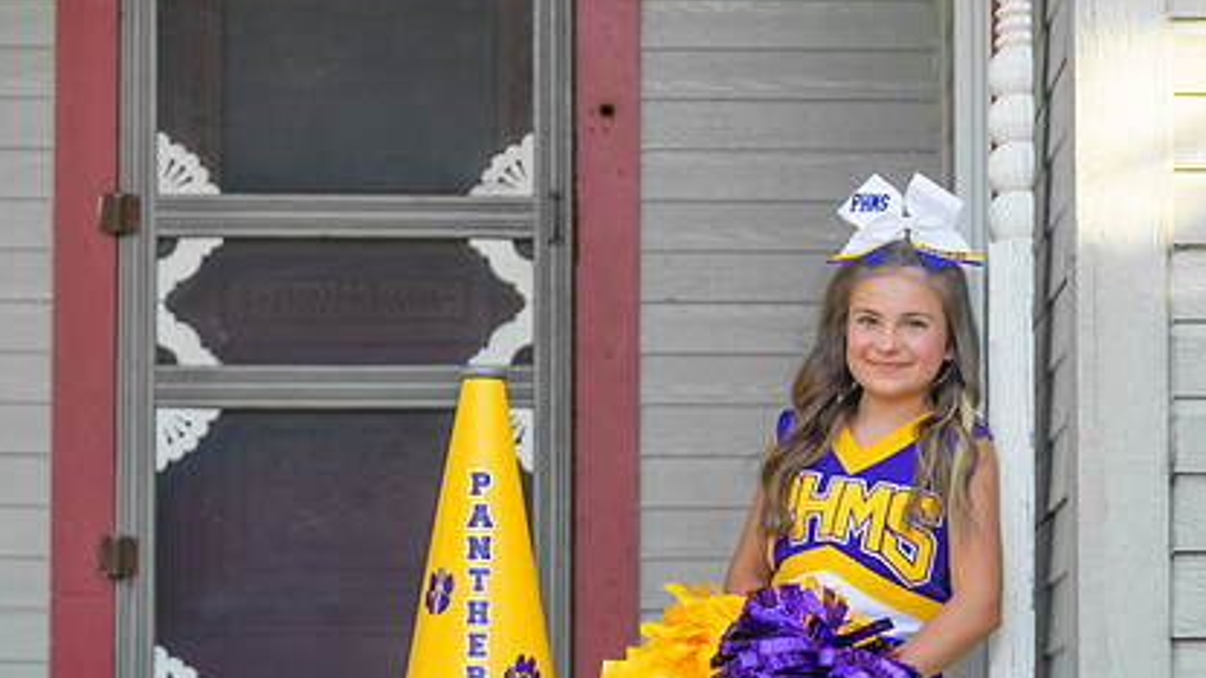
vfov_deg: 9.7
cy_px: 574
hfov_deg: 17.3
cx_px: 757
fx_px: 3965
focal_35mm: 124
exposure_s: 1/320
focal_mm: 70
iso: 160
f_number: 2.8
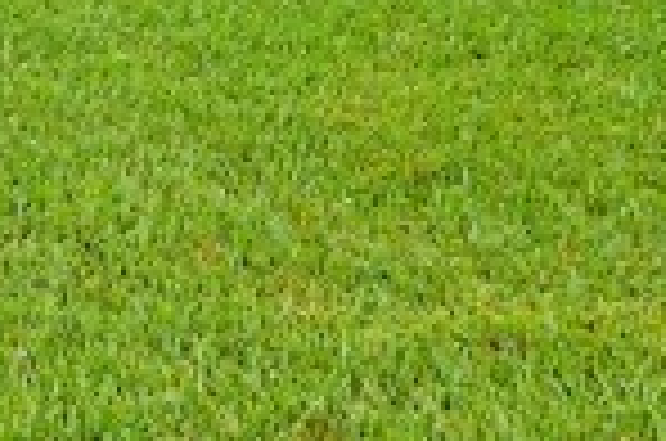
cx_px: -176
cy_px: -576
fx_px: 1864
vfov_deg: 11.4
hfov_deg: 18.9
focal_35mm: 101
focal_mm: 7
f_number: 6.3
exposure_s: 1/320
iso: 200
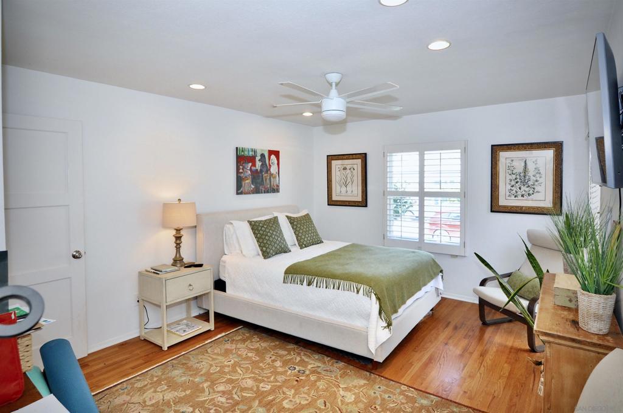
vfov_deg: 71.9
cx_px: 312
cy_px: 206
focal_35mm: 16
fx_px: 285
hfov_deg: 95.1
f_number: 4
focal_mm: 11
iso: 560
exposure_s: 1/60
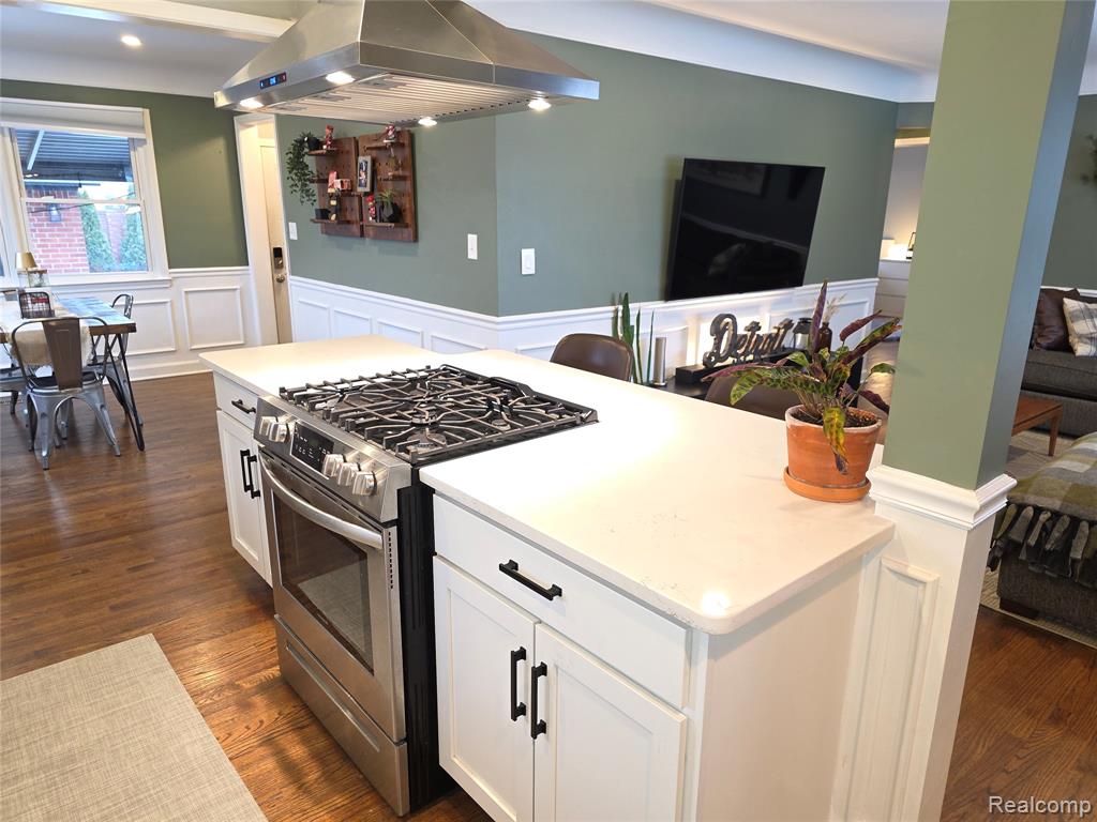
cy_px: 411
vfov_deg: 58.9
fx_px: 729
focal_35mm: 23
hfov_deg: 73.9
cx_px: 548
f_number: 1.7
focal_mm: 6.3
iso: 100
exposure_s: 1/30
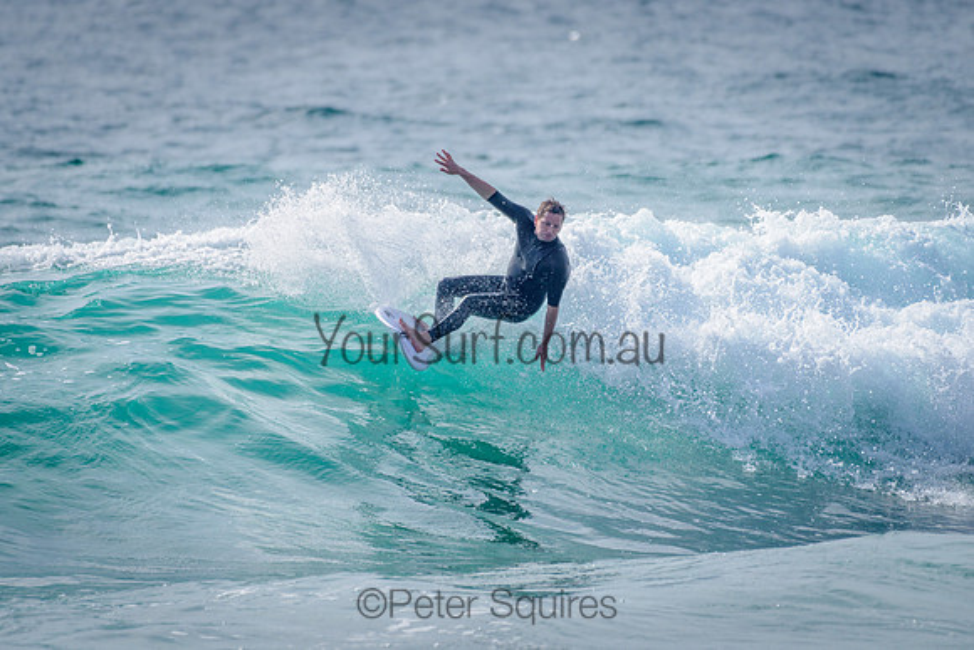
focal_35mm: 613
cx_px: 435
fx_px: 16588
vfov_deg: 2.2
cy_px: 252
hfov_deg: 3.4
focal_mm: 500
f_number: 5.6
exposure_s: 1/2000
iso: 140
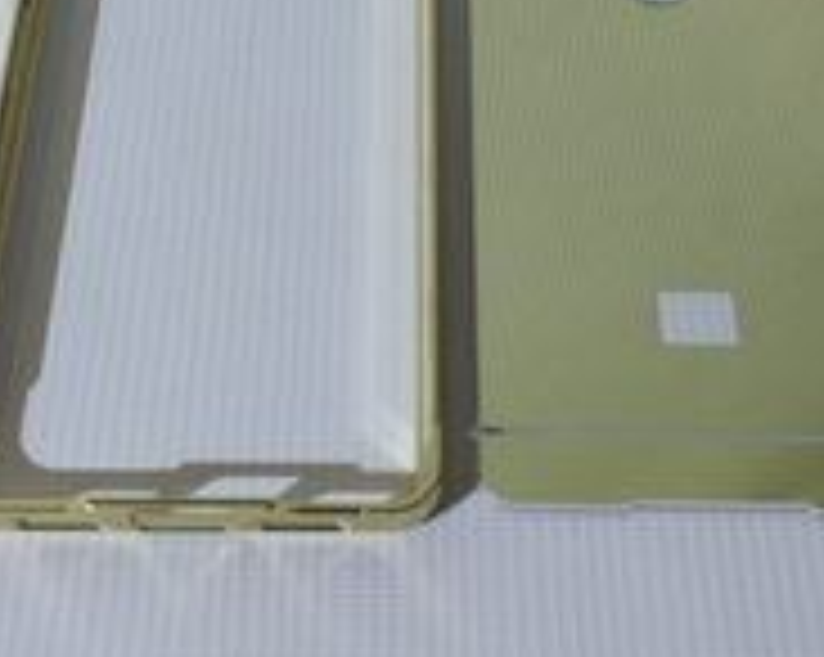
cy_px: 135
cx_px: 441
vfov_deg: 23.5
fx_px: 1559
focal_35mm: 64
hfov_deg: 29.6
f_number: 2
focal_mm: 4.12
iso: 368
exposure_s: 1/50
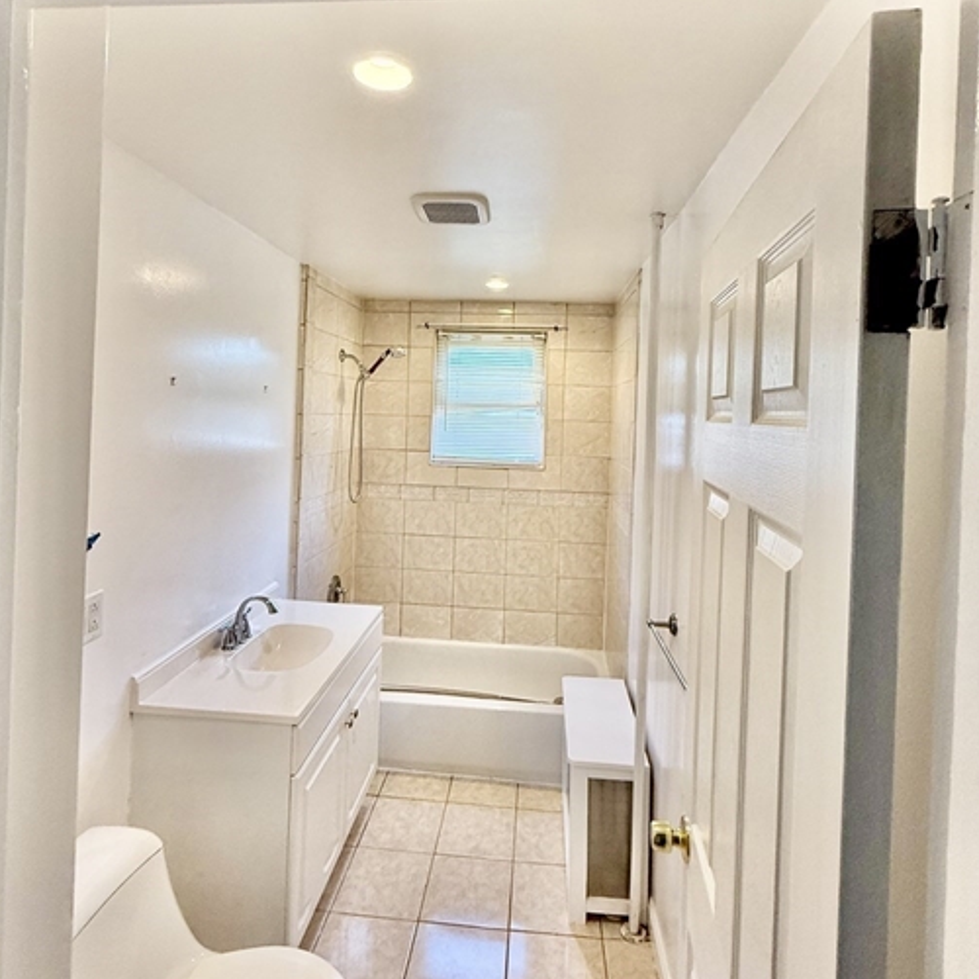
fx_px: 608
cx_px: 491
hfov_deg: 77.7
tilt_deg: +0.8
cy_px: 417
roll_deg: -2.5
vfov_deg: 77.2
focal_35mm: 19
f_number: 2.2
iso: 250
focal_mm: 2.22
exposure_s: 1/120
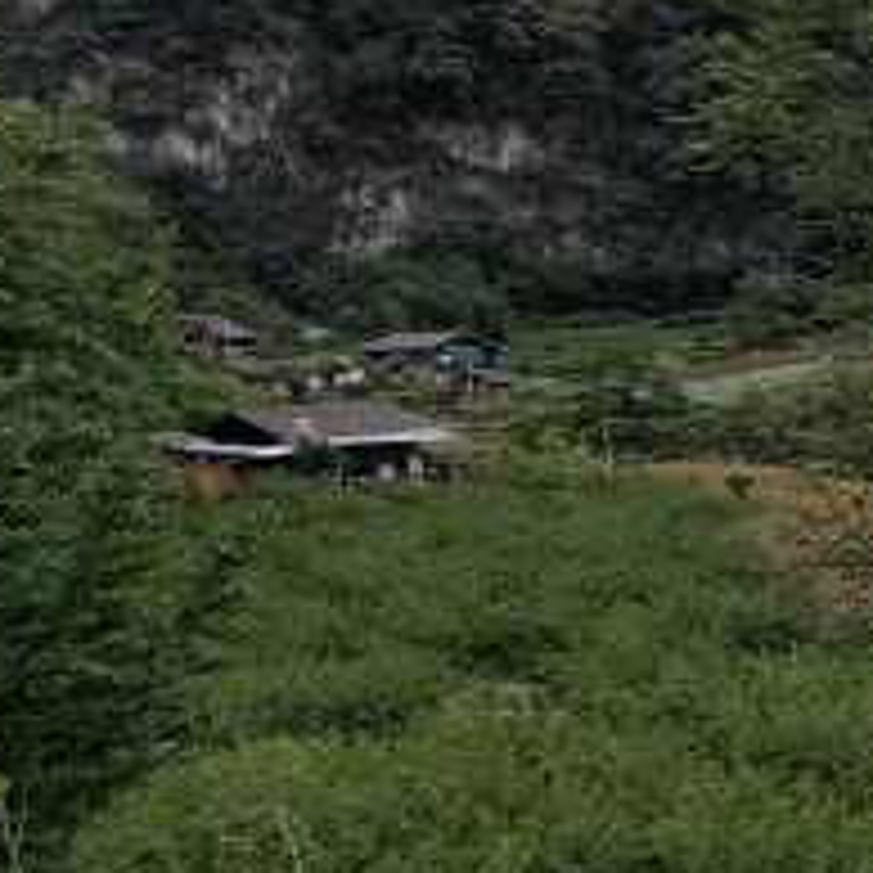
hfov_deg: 22.3
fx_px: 1455
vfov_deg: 33.3
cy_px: 518
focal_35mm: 51
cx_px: 1516
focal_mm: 2.62
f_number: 2.2
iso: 64
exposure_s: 1/662
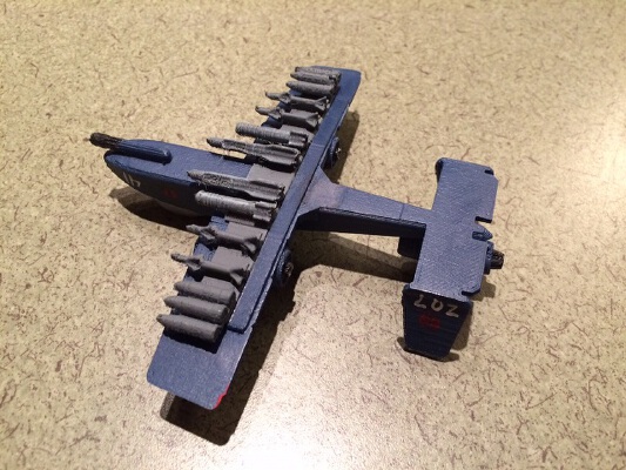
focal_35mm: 29
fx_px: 525
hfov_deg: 61.6
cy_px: 235
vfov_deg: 48.2
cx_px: 313
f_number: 2.2
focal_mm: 4.15
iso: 160
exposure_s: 1/30
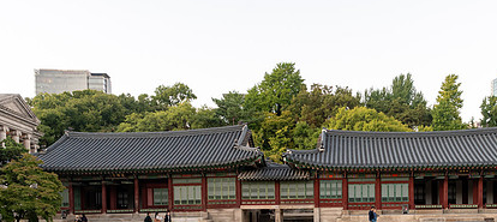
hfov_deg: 55.8
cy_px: 214
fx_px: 465
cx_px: 297
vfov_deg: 25.7
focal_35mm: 37
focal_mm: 24
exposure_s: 1/50
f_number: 5
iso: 1000
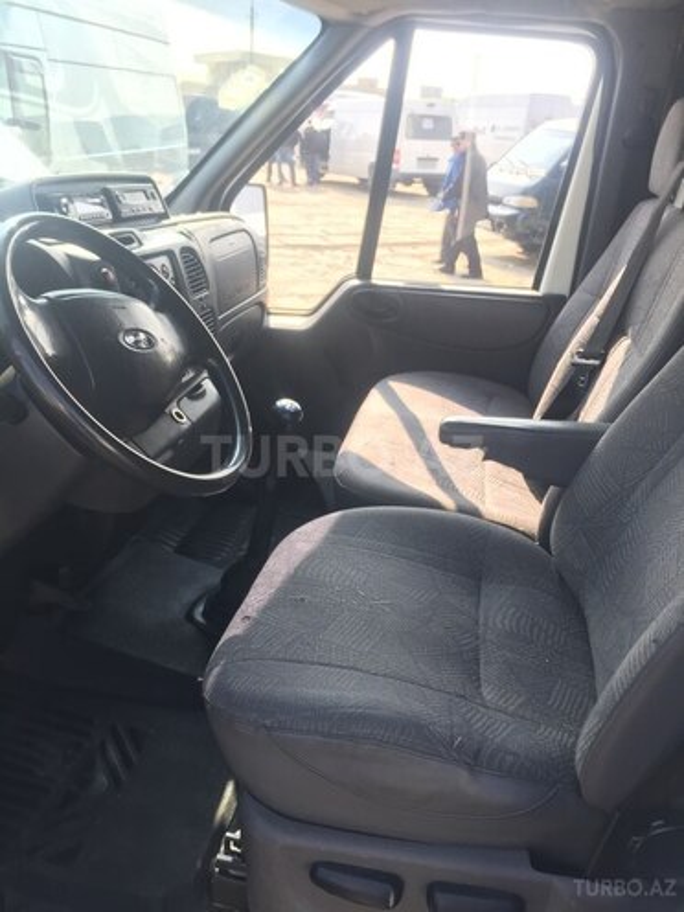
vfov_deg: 61.7
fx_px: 764
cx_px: 342
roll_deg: -4.1
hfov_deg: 48.2
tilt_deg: -23.4
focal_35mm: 29
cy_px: 456
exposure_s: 1/304
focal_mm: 4.15
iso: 32
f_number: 2.2
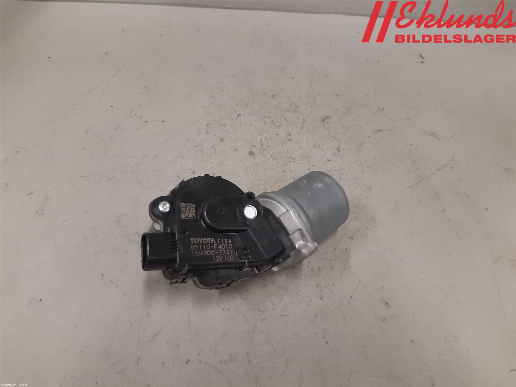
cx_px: 258
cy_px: 194
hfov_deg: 67.3
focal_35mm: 26
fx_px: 388
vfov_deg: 53.1
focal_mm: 3.93
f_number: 1.7
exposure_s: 1/50
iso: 125
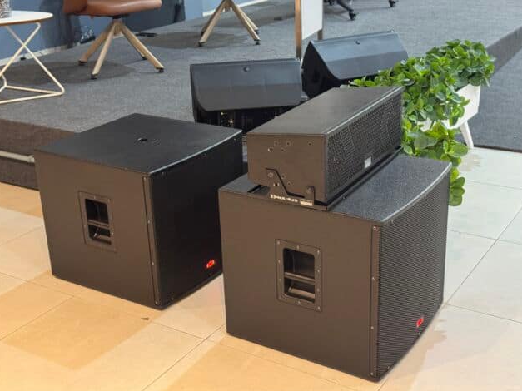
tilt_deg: -23.1
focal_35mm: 49
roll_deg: +2.4
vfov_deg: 29.7
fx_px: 739
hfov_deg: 38.9
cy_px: 199
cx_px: 261
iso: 500
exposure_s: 1/30
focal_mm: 6.76
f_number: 1.78
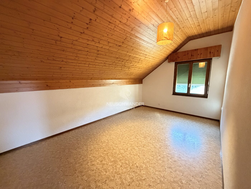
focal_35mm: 14
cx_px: 126
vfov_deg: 85.7
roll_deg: +0.3
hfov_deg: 102.1
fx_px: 102
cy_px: 94
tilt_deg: -8.7
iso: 1000
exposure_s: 1/60
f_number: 2.2
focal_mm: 2.22
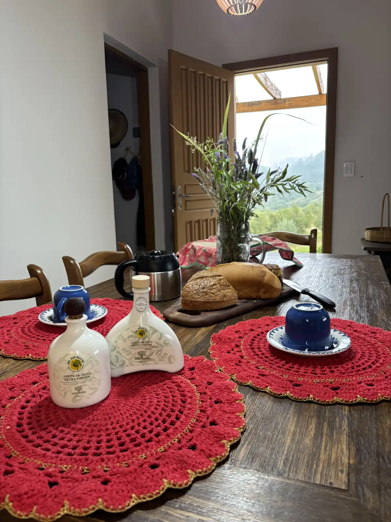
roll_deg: +1.6
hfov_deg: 53.1
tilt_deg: -9.1
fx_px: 392
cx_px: 196
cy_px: 261
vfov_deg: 67.3
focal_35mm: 26
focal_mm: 5.96
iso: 160
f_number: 1.6
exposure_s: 1/60
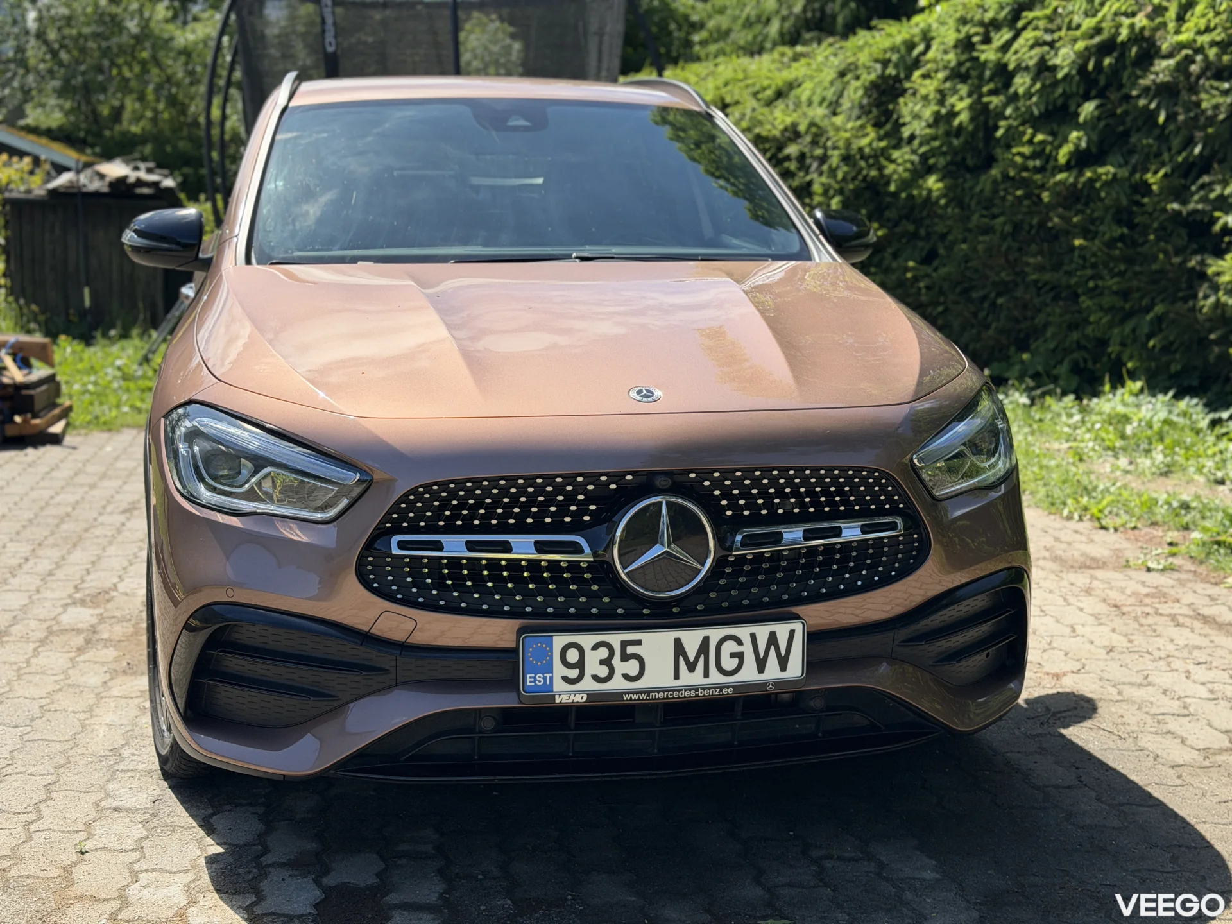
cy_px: 462
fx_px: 1708
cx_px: 616
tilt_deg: -9.4
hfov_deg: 39.7
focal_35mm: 48
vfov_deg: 30.3
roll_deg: -0.3
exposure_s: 1/3534
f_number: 1.78
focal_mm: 6.76
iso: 100
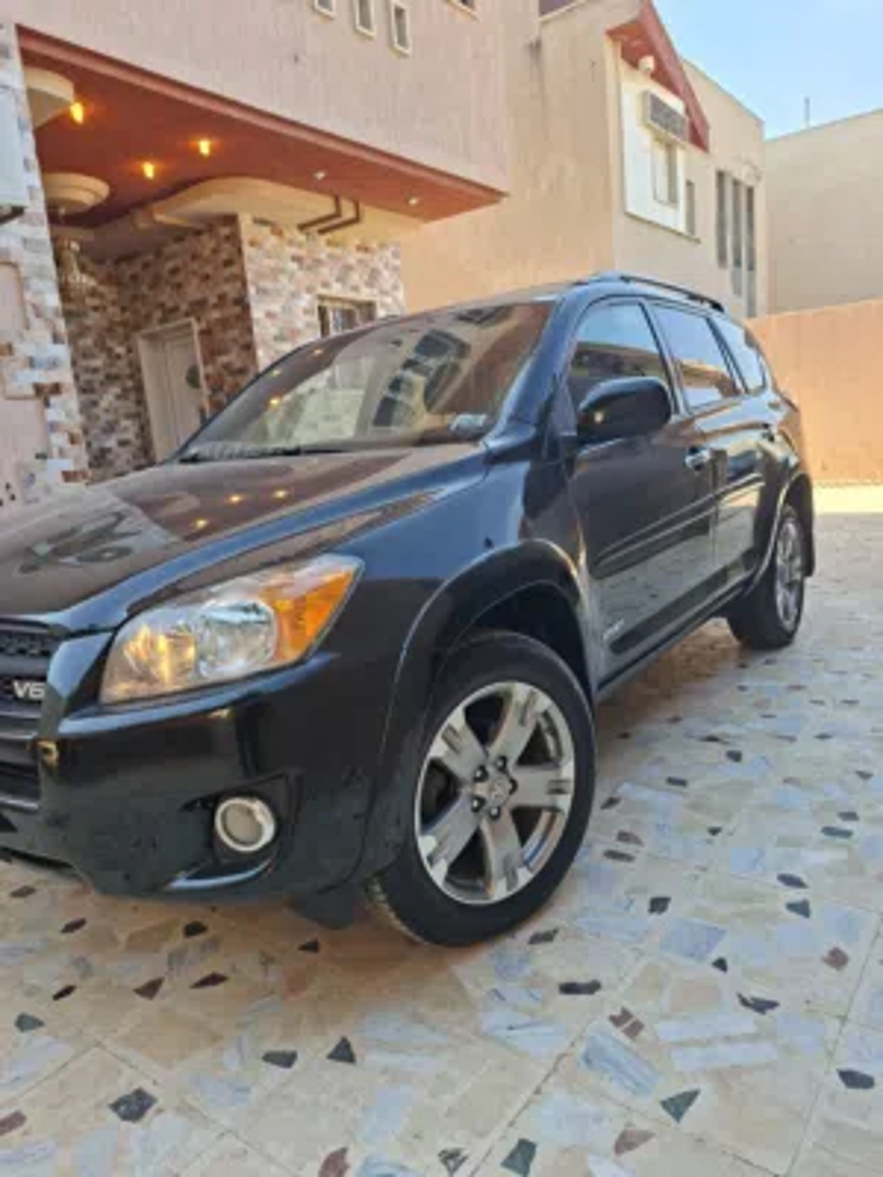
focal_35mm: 23
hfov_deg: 58.9
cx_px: 442
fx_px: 782
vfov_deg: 73.9
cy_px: 588
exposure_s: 1/400
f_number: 1.8
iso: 50
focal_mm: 5.54
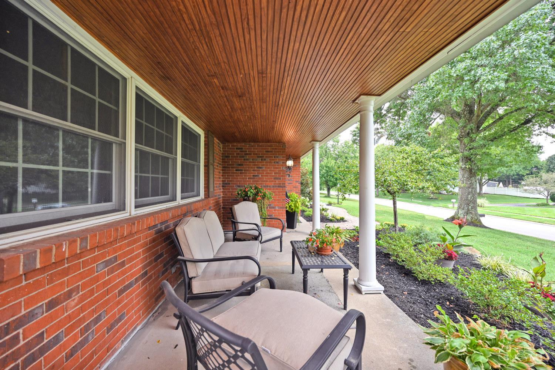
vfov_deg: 81.2
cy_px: 185
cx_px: 278
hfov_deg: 104.3
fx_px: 216
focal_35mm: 14
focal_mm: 14
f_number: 5.6
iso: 200
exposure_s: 1/100
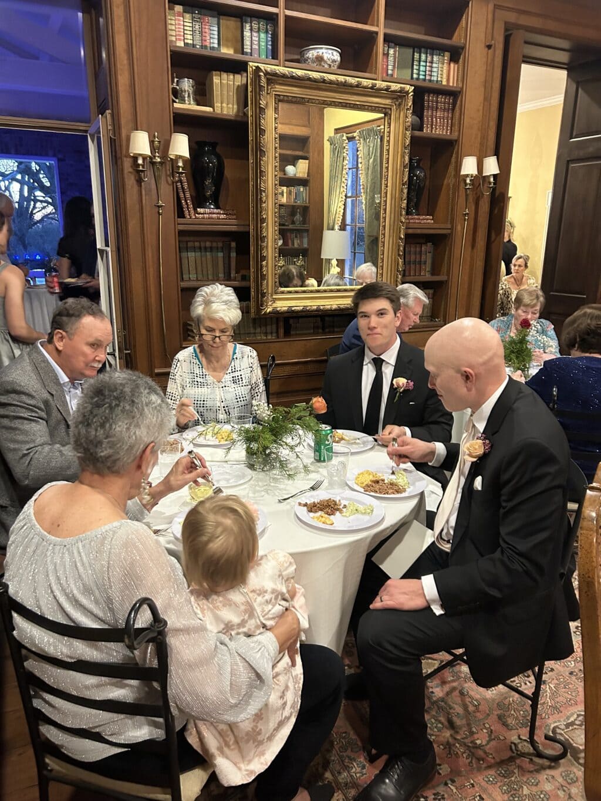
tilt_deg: -14.5
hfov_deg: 53.1
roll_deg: -0.3
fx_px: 602
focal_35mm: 26
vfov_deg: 67.3
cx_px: 300
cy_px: 400
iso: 500
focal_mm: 5.7
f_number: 1.5
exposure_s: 1/30
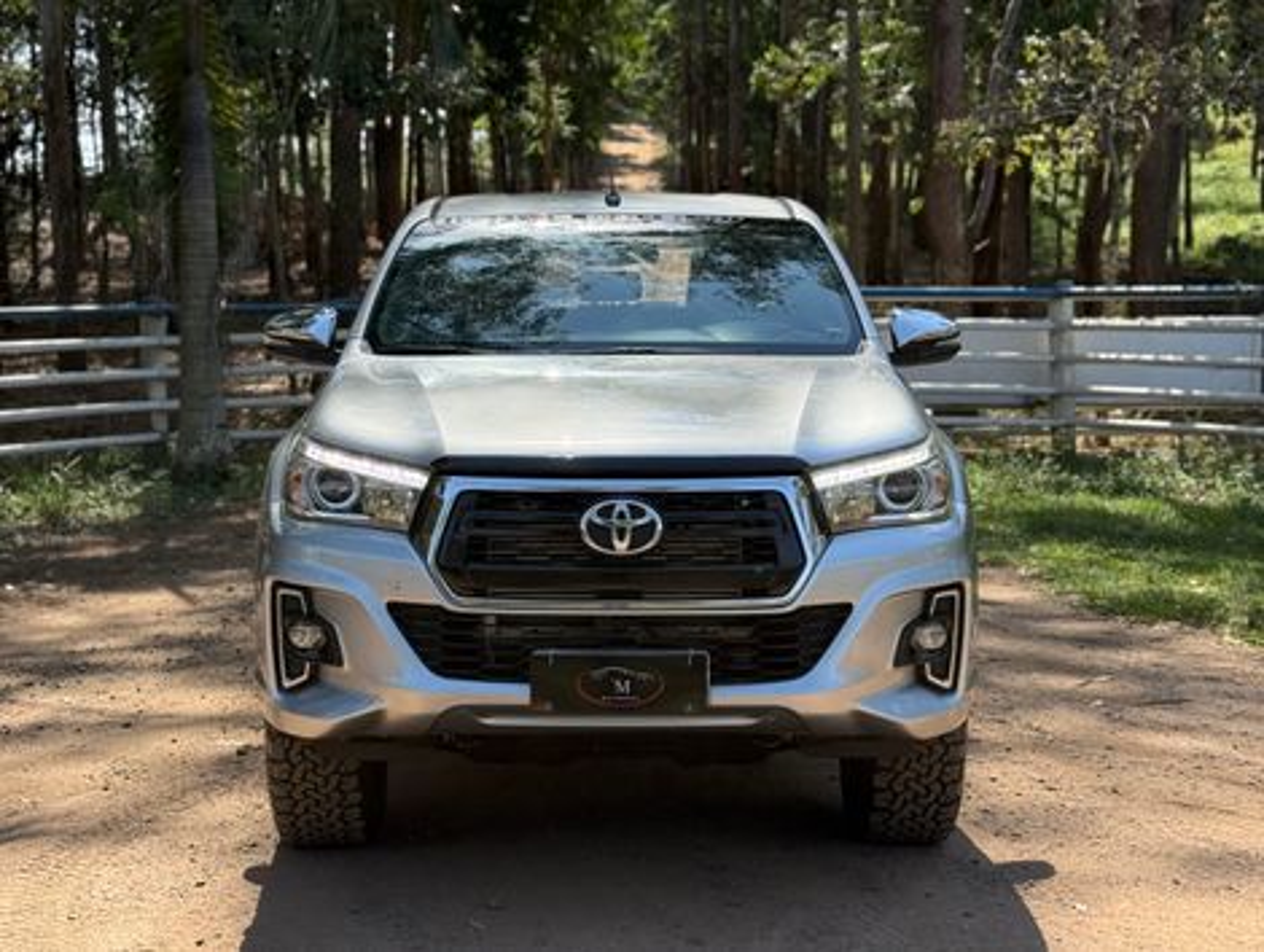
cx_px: 632
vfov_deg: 30.3
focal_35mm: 48
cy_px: 476
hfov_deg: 39.6
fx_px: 1755
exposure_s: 1/2494
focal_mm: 6.76
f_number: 1.78
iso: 64
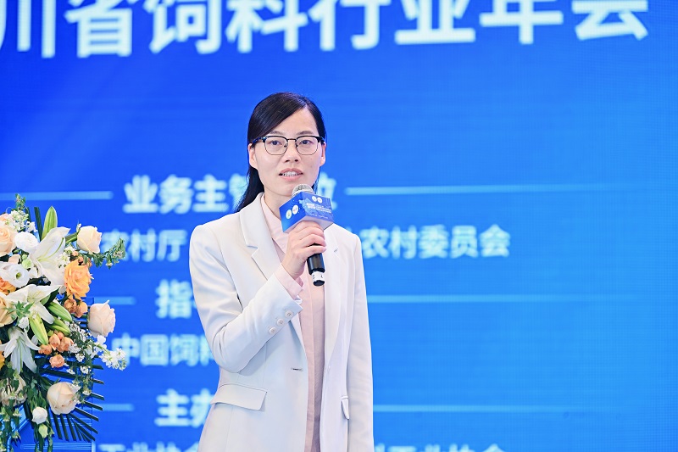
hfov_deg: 12.5
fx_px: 3107
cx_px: 339
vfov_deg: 8.3
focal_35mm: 165
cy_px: 226
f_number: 3.2
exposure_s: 1/200
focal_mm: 165
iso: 640
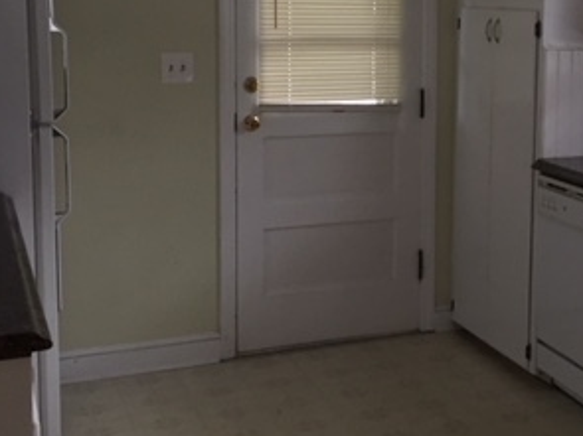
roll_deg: -1.6
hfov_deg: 29.9
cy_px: 107
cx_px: 482
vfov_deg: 23.0
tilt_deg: -5.5
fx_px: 1061
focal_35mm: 63
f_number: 2.2
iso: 100
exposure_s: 1/30
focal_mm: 4.15
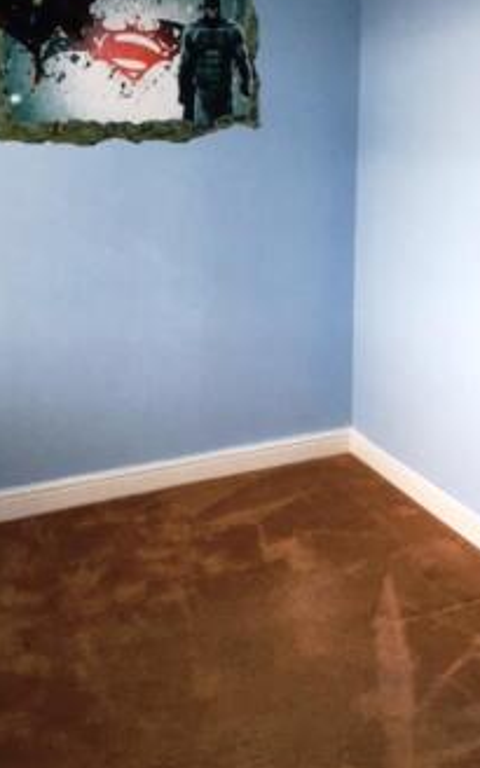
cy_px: 287
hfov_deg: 31.2
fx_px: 858
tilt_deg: -12.3
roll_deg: +0.0
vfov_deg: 47.8
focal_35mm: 41
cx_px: 227
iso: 40
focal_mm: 4.15
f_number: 2.2
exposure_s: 1/33
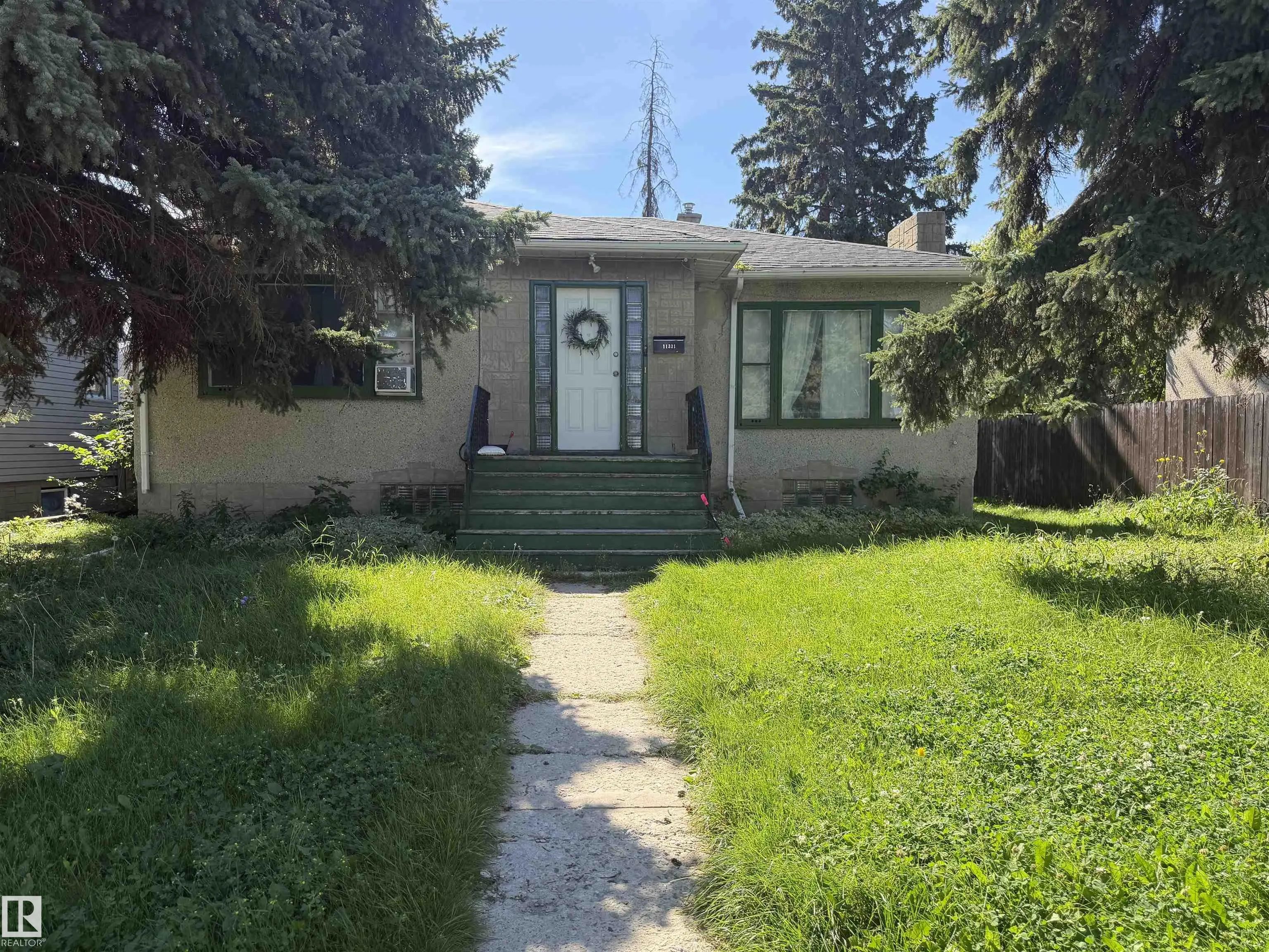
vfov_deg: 56.8
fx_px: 880
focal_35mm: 24
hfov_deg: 71.6
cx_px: 634
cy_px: 476
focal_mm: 6.76
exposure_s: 1/1855
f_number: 1.78
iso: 100
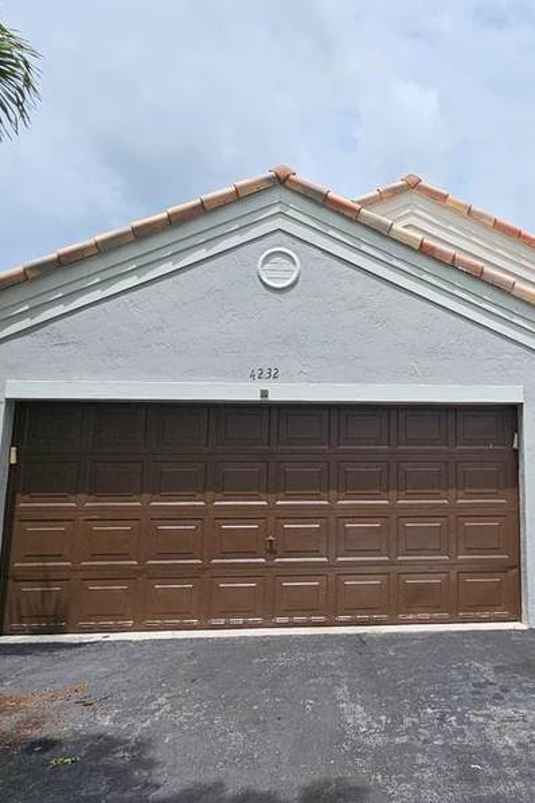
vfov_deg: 63.5
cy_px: 355
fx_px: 646
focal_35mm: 29
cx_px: 409
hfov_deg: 43.4
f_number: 2.2
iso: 50
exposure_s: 1/4873
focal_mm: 2.2
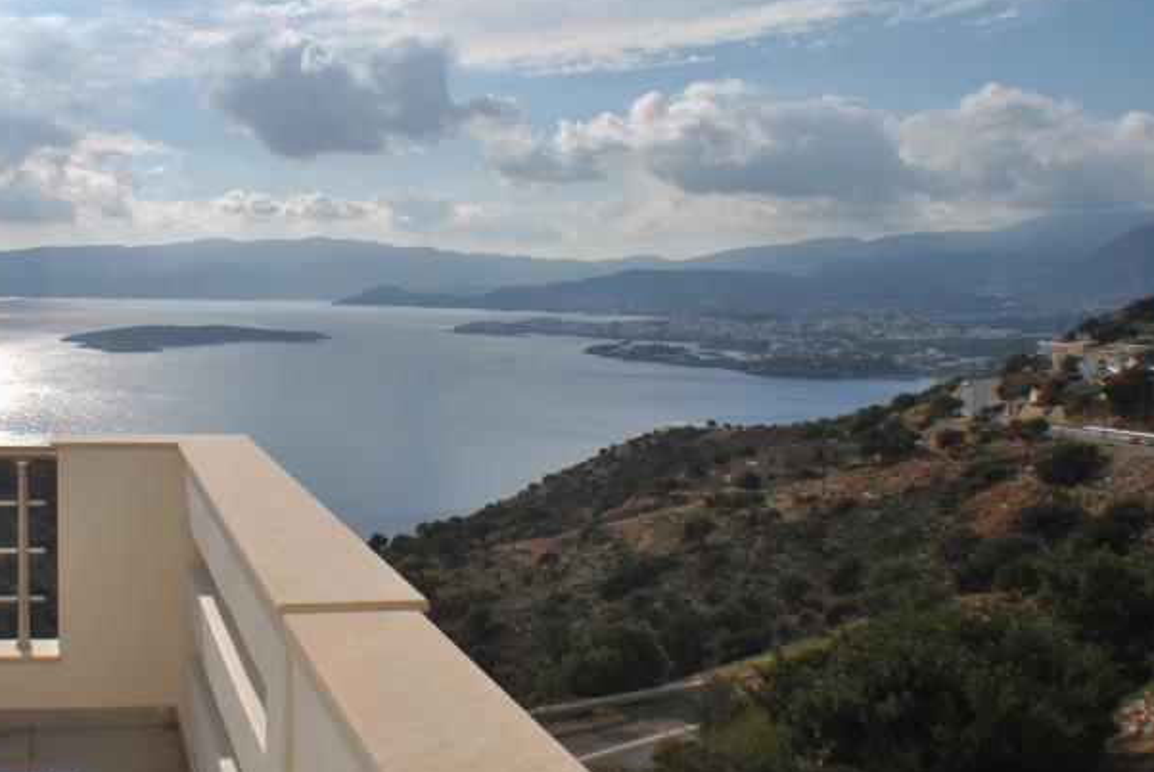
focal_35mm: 51
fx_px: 1637
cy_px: 336
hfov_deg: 37.1
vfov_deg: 26.5
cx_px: 194
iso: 100
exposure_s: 1/500
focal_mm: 20
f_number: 11
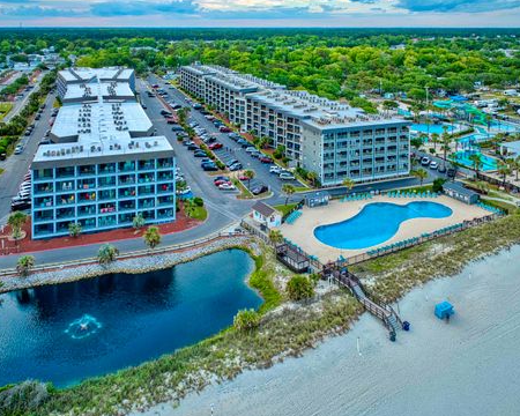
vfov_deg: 54.9
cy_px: 213
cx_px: 259
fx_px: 400
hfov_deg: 66.0
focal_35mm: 26
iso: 100
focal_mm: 12.3
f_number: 2.8
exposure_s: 1/200
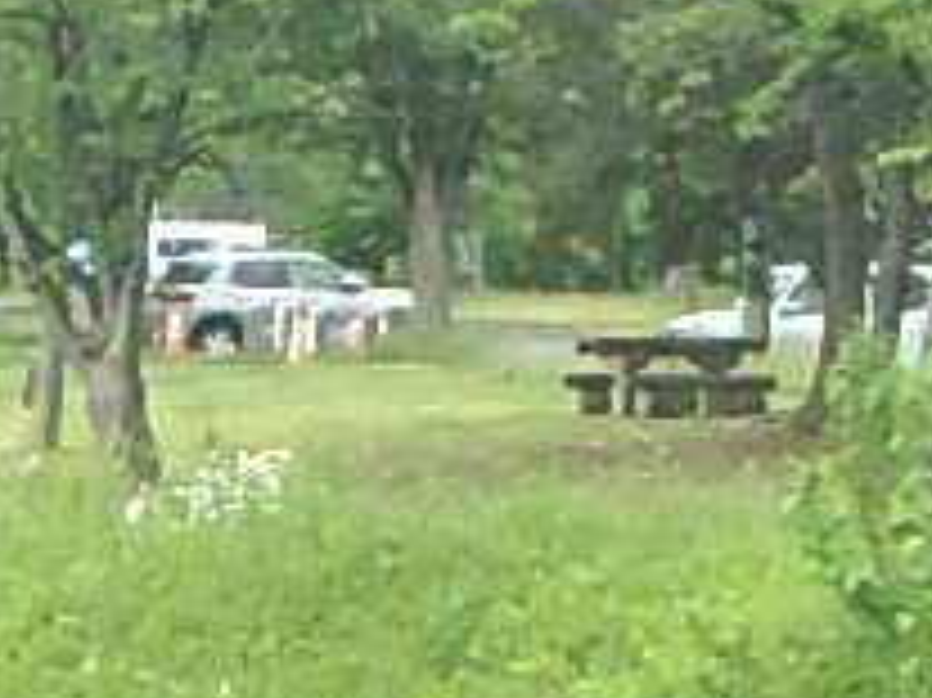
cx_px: 824
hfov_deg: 7.1
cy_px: 1666
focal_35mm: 278
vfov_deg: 5.2
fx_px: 7481
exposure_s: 1/200
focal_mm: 8.1
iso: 125
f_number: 5.2
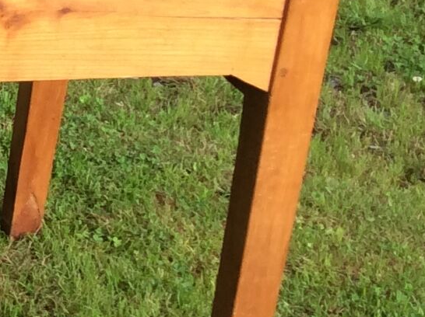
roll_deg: +0.0
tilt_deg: -23.6
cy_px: 148
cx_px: -430
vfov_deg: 9.7
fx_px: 1864
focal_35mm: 152
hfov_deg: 11.7
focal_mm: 3.3
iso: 32
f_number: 2.4
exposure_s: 1/276
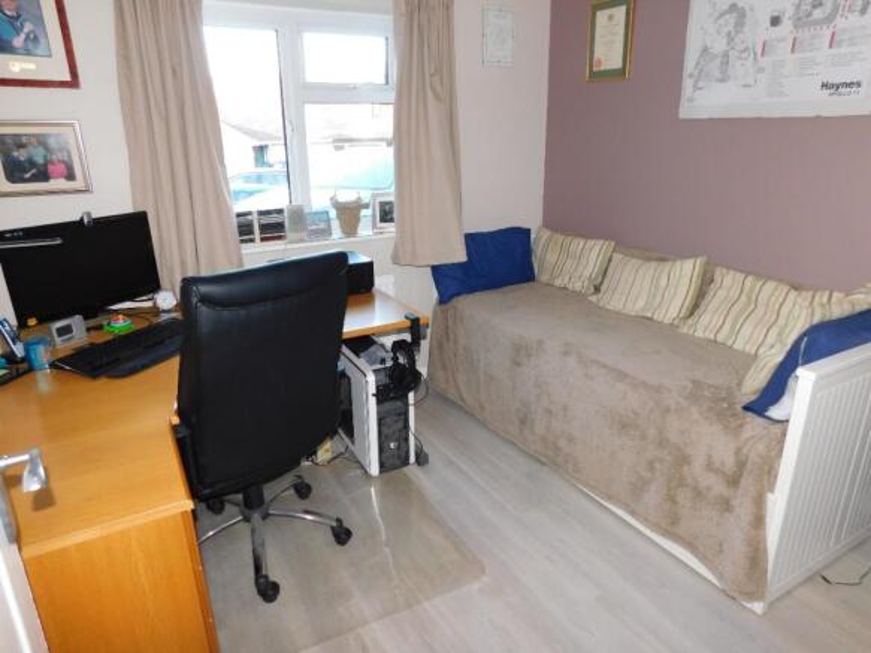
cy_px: 326
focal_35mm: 23
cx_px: 436
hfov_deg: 73.9
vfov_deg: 58.9
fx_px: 579
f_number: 3
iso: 200
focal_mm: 4
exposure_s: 1/30
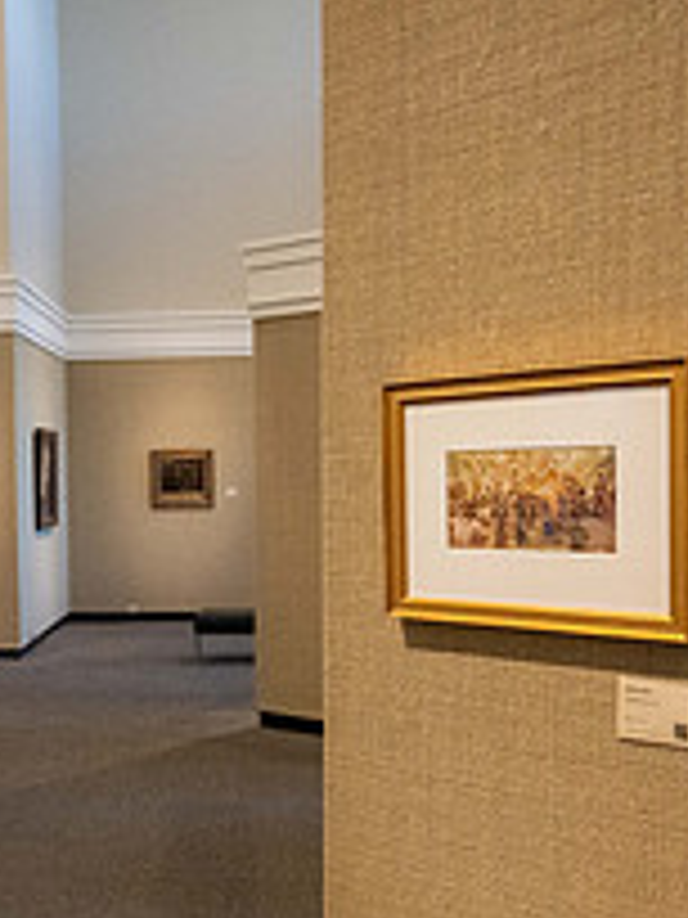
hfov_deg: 28.6
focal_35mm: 50
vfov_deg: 37.9
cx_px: 153
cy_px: 578
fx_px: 1325
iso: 6400
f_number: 4
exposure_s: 1/200
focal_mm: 18
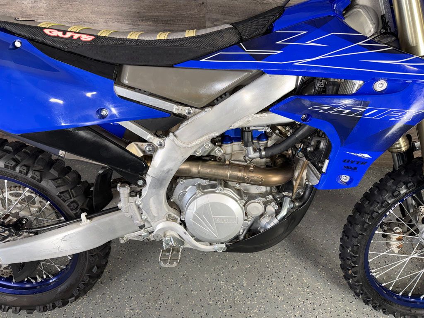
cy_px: 159
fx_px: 294
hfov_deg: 71.6
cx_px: 212
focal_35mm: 24
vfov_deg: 56.8
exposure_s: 1/33
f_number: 1.78
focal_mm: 6.76
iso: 64
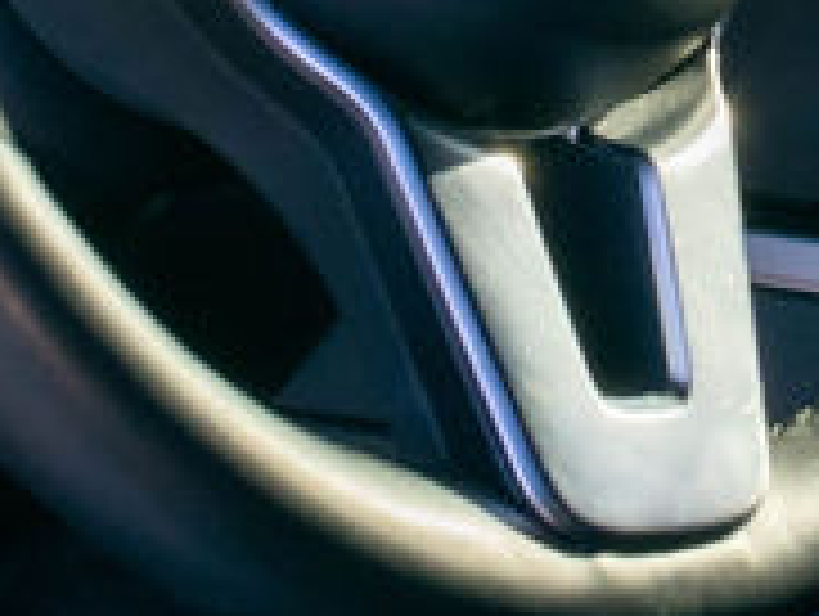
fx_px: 3459
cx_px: 932
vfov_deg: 9.7
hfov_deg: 13.2
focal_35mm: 146
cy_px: -456
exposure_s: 1/200
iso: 400
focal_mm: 18
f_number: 7.1
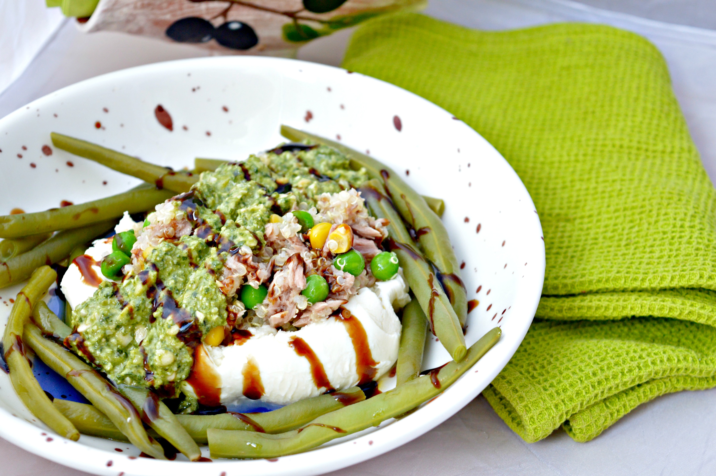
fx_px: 1639
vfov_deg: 16.5
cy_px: 238
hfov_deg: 24.6
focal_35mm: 82
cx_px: 358
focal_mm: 55
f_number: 5.6
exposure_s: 1/50
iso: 800
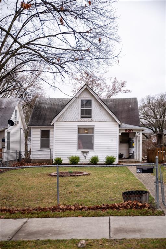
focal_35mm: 46
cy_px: 124
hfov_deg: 29.2
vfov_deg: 42.8
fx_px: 319
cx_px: 83
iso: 100
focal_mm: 46
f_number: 2.8
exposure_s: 1/500
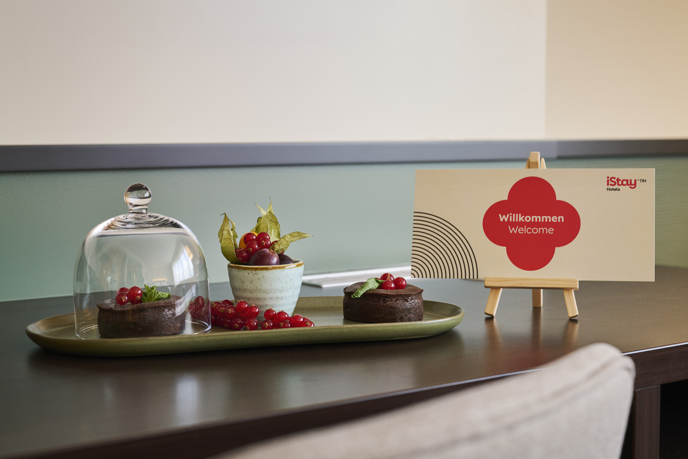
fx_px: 1146
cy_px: 230
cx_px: 344
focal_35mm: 60
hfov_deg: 33.4
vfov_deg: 22.6
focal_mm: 60
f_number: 6.3
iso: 400
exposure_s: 1/15
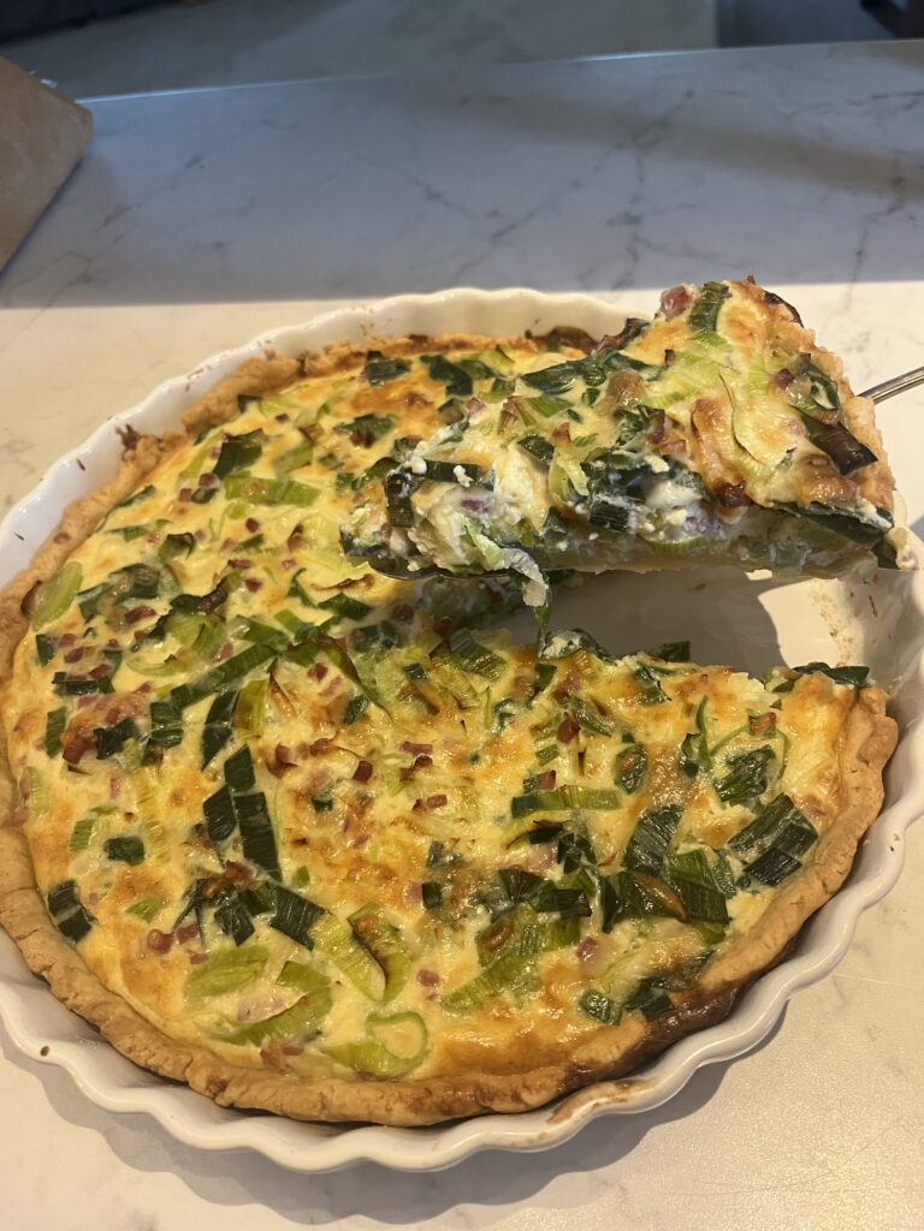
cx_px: 462
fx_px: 925
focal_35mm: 26
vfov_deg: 67.3
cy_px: 616
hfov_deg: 53.1
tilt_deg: -51.7
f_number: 1.6
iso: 160
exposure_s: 1/50
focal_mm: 5.1
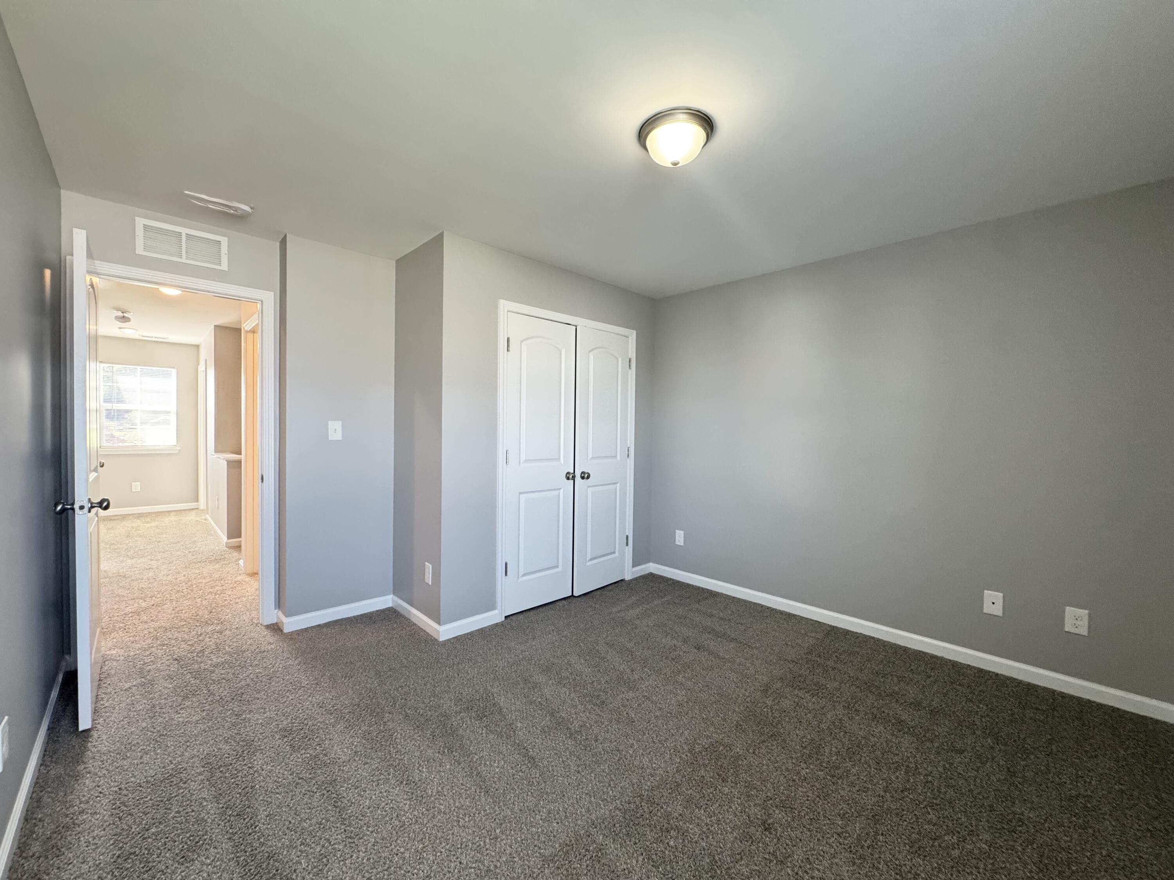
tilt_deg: -1.3
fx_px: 475
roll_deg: -0.9
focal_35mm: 14
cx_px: 587
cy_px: 440
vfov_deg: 85.7
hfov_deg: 102.1
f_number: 2.2
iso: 320
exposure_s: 1/120
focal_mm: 2.22
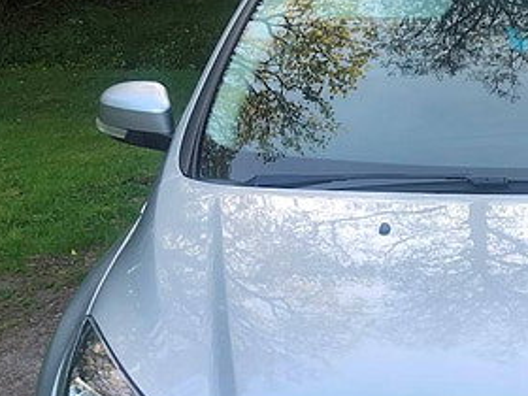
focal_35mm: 80
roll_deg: -1.5
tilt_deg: -23.3
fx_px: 1220
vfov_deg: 18.0
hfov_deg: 23.4
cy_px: 381
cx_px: 534
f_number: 1.8
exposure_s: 1/133
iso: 20
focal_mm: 3.99
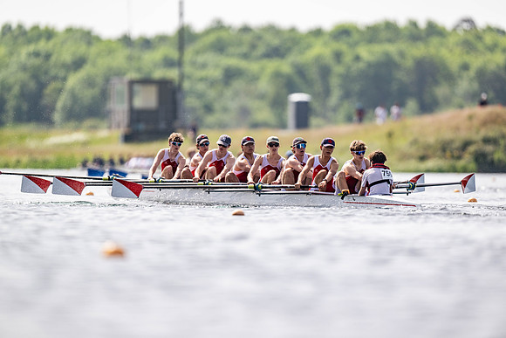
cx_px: 253
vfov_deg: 2.3
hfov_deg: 3.4
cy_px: 169
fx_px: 8435
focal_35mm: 600
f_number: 4
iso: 140
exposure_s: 1/2500
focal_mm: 600
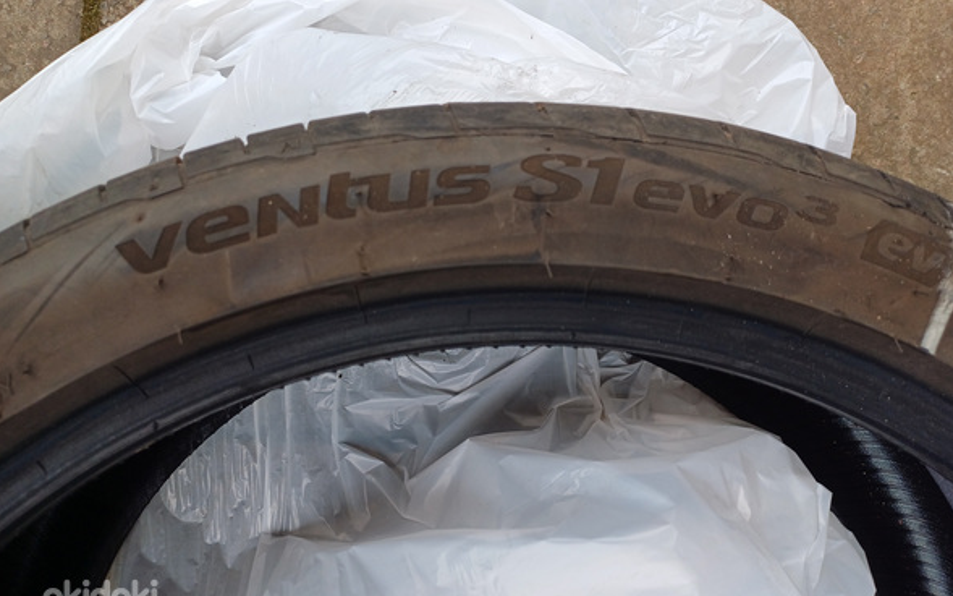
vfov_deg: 46.0
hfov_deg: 68.4
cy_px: 287
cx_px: 482
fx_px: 701
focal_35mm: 27
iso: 50
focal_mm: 4.65
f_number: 1.8
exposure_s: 1/104
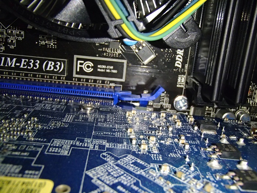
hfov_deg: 50.1
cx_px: 128
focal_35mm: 37
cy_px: 96
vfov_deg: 38.7
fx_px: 275
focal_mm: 6.64
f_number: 4.7
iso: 1000
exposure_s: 1/40
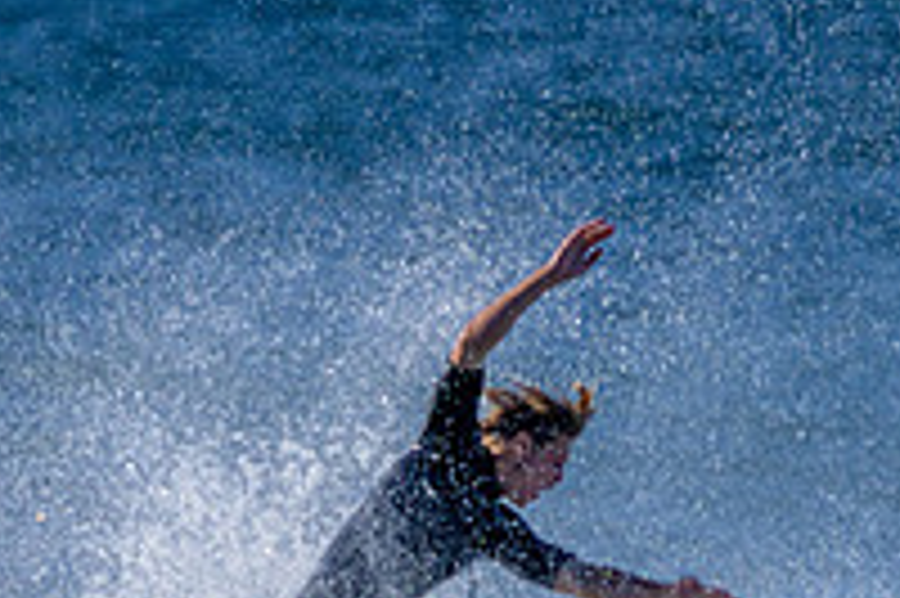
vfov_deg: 0.6
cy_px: 852
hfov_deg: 0.9
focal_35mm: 2320
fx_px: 57951
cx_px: 297
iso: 640
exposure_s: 1/2000
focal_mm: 800
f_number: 11
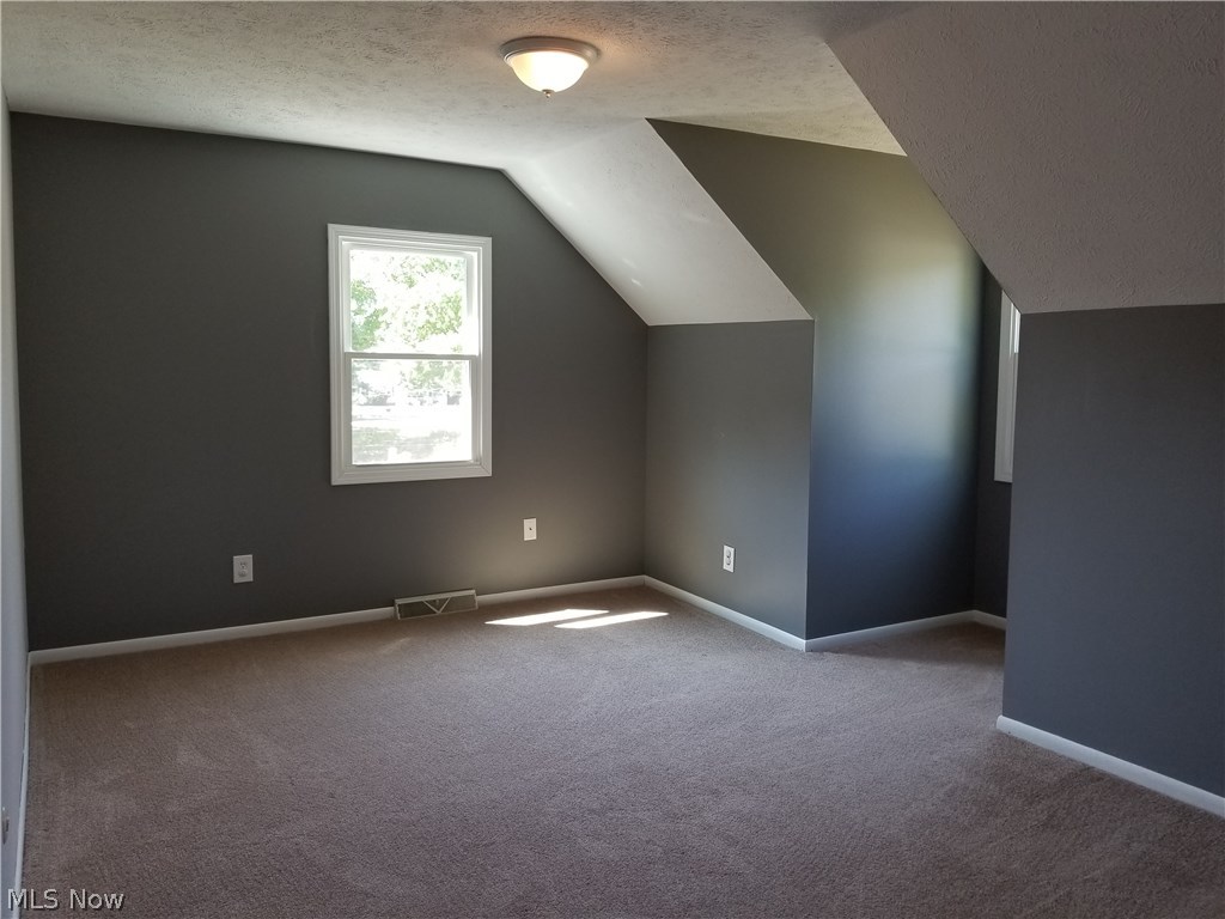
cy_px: 460
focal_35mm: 26
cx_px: 612
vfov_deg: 53.1
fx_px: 920
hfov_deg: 67.3
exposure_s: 1/60
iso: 80
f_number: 1.7
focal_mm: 4.25
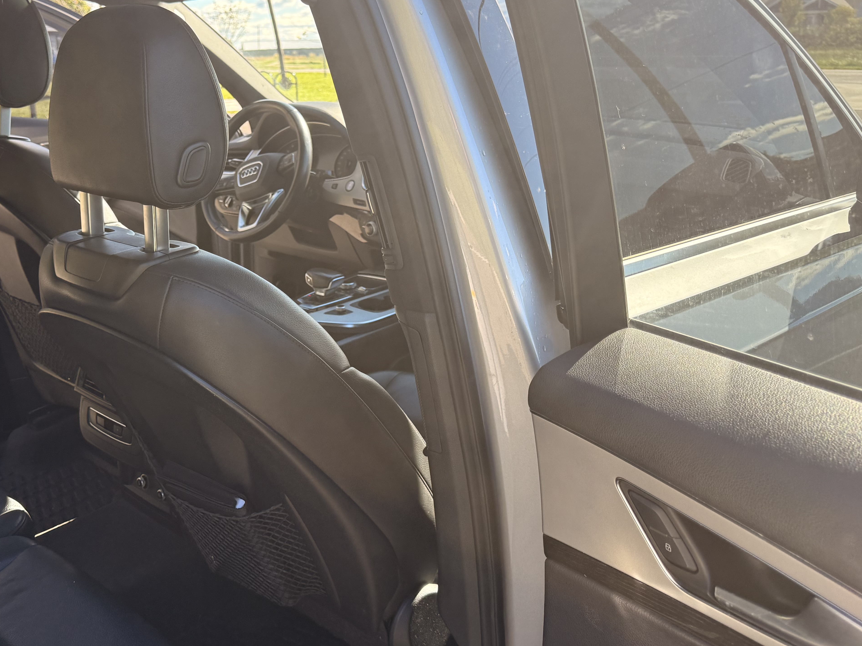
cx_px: 249
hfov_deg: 49.9
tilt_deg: -14.8
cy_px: 291
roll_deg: +1.7
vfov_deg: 39.6
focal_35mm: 36
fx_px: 896
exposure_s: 1/708
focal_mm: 6.76
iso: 100
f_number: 1.78
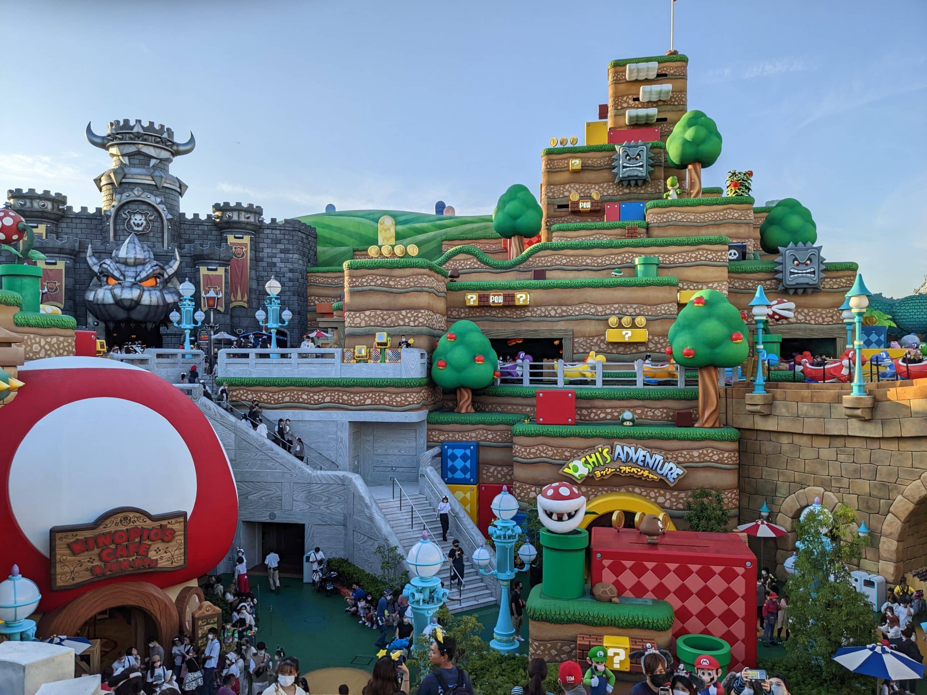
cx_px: 464
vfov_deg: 51.4
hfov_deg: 65.3
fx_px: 723
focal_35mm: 27
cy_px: 348
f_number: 1.73
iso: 50
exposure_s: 1/1799
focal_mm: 4.38
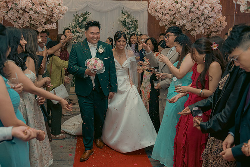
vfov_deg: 37.9
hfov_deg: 54.4
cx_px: 125
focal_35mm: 35
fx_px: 243
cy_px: 84
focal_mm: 35
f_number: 3.5
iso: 2500
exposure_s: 1/160
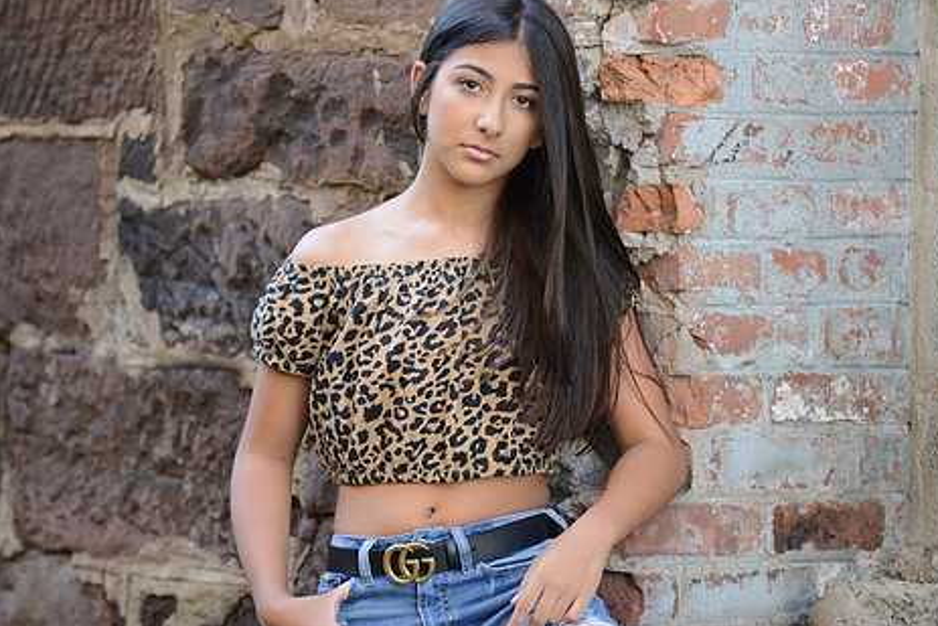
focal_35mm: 219
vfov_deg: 6.3
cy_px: 246
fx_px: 5708
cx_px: 484
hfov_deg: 9.4
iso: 500
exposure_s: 1/160
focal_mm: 175
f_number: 3.5
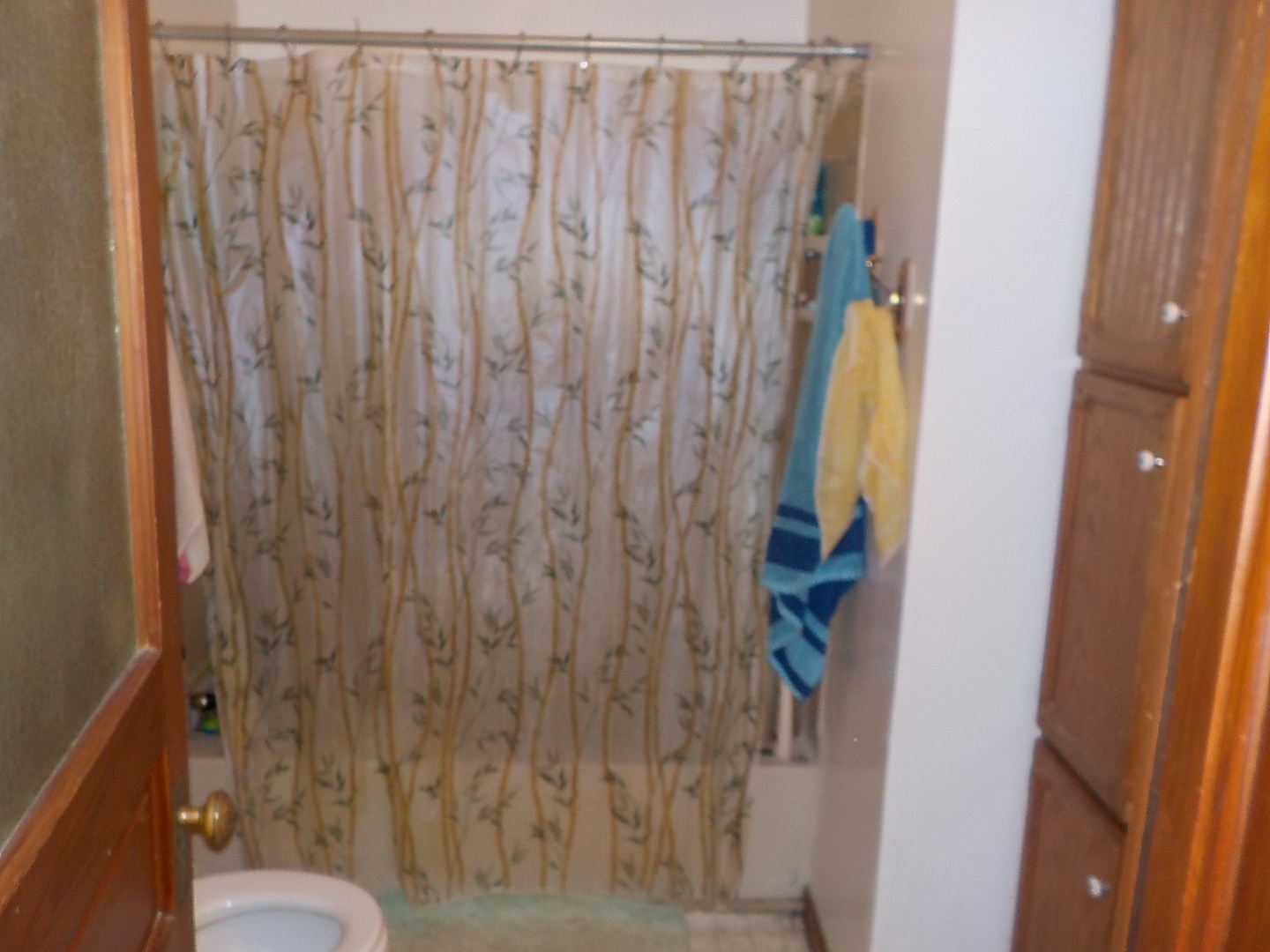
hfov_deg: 60.0
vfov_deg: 46.8
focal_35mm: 30
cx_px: 635
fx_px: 1101
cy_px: 476
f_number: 3.3
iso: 200
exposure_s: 1/30
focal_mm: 4.1
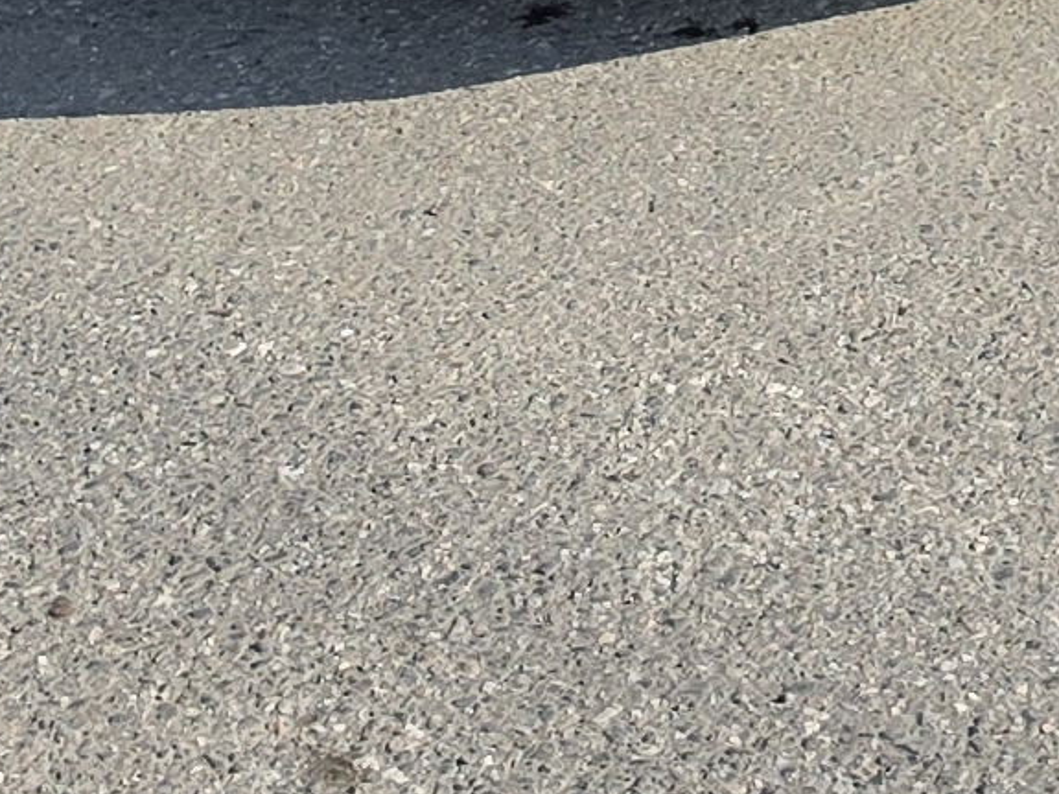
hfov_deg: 11.9
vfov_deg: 8.7
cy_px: -917
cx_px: 1446
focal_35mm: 160
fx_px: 4894
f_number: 1.4
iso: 64
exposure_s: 1/5015
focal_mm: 6.5
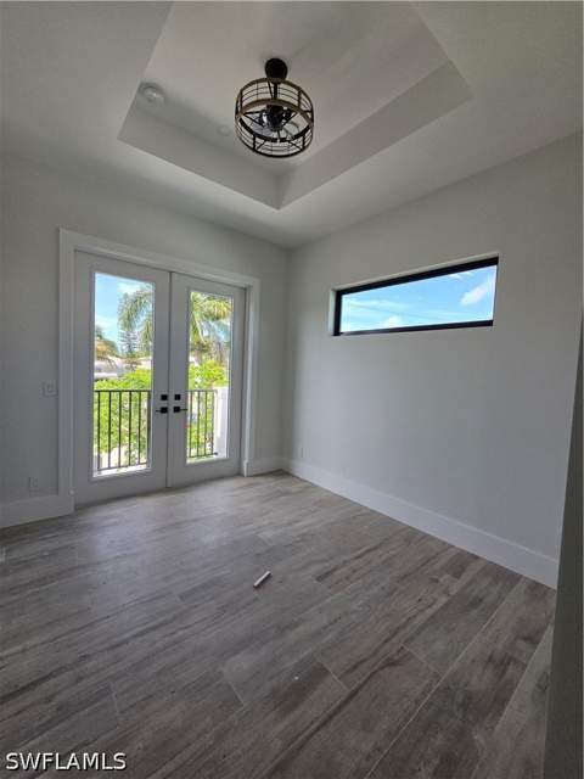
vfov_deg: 106.2
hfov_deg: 89.9
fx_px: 292
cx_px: 292
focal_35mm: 13
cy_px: 390
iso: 100
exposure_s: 1/713
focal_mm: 2.2
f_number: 2.2
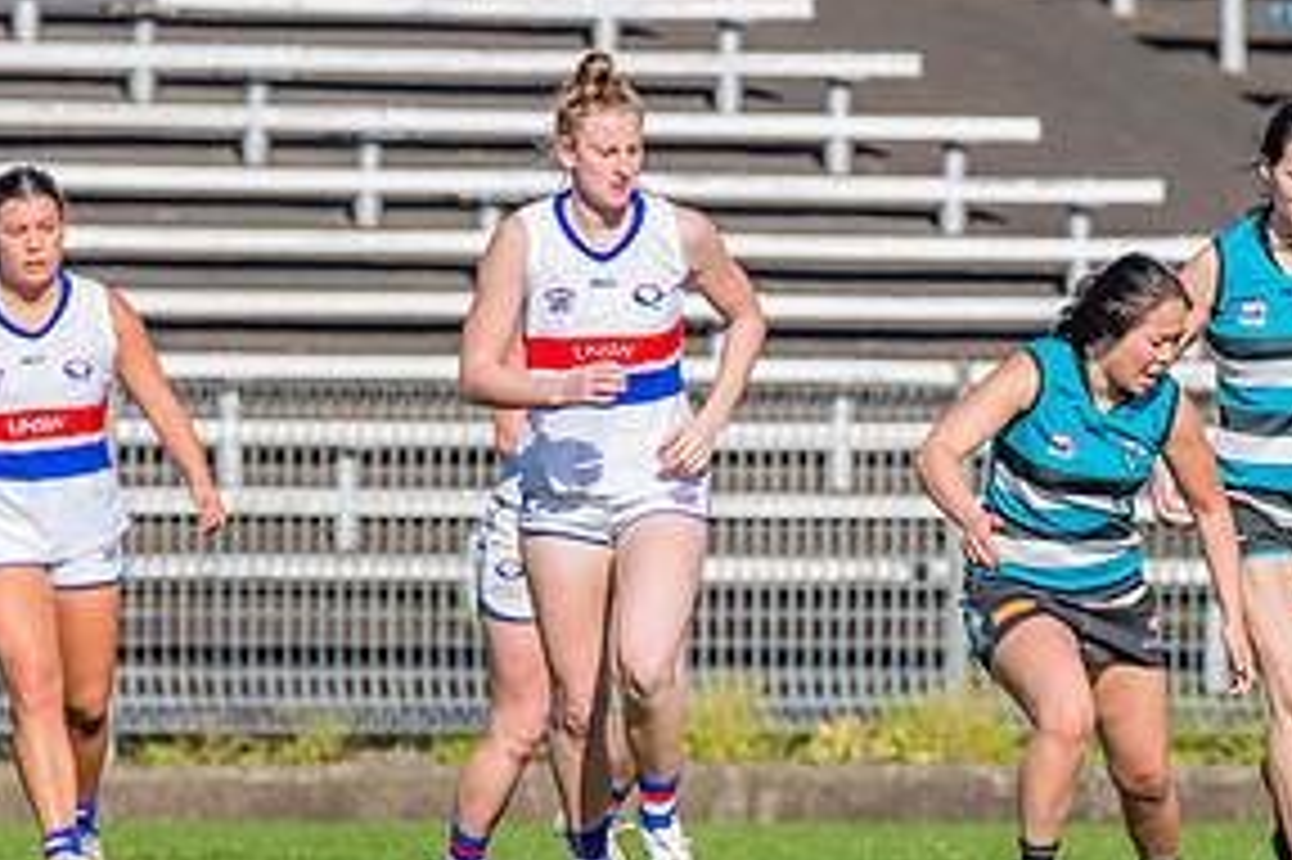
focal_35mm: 1331
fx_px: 47739
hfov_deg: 1.6
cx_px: 1148
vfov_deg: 1.0
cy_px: 629
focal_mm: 600
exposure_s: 1/1600
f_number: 10
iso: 800
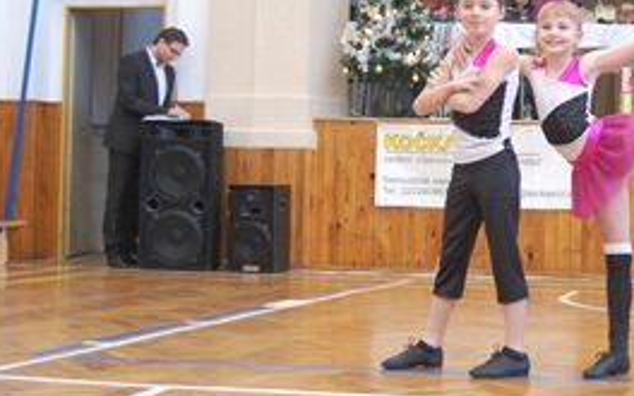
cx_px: 548
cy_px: 168
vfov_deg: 16.1
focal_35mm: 81
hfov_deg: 24.9
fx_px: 1400
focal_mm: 28
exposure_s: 1/30
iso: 800
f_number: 4.2
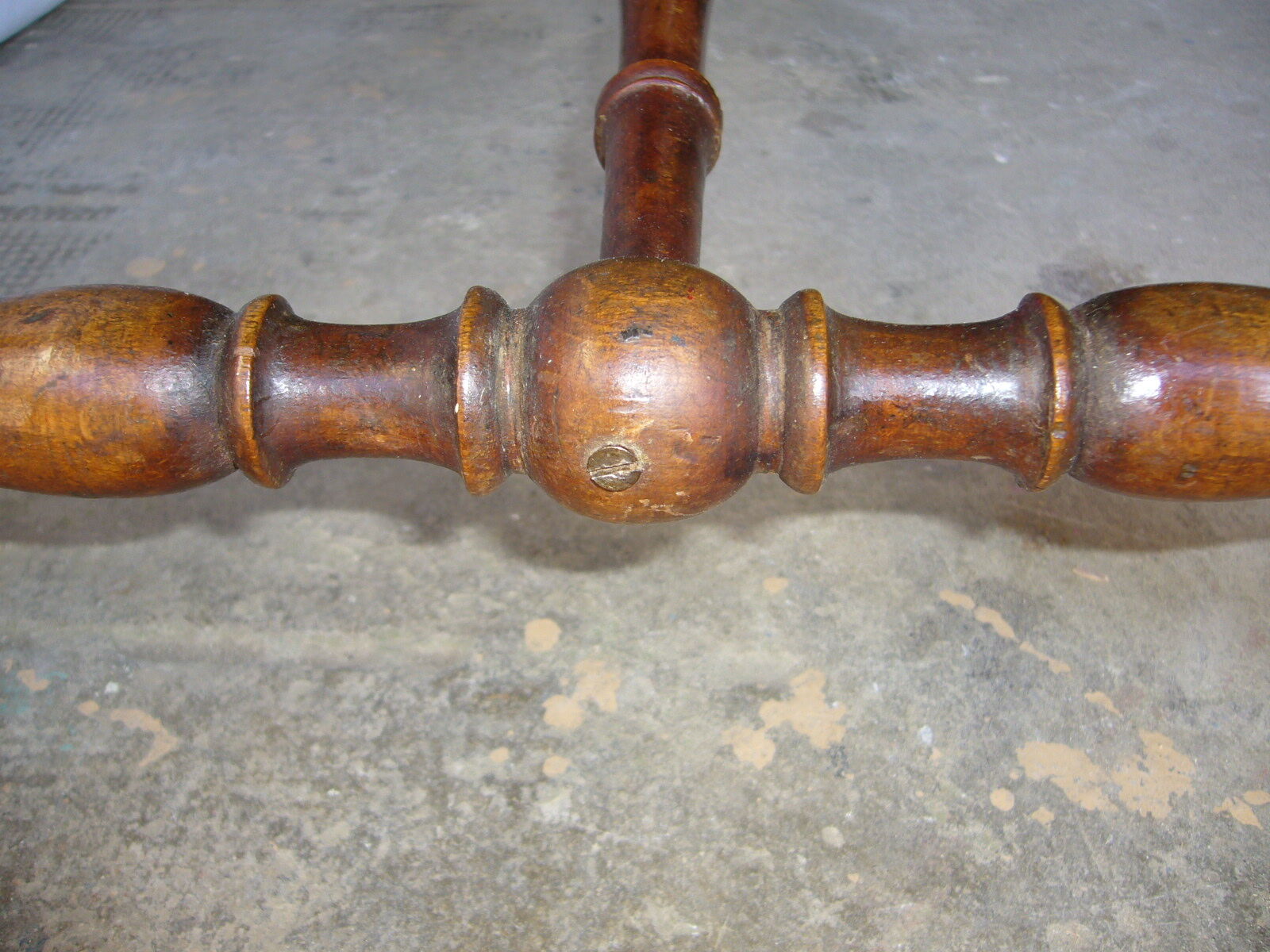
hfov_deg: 52.6
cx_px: 635
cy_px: 476
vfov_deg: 40.7
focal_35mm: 35
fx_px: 1284
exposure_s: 1/60
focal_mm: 5.8
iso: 80
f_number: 2.8
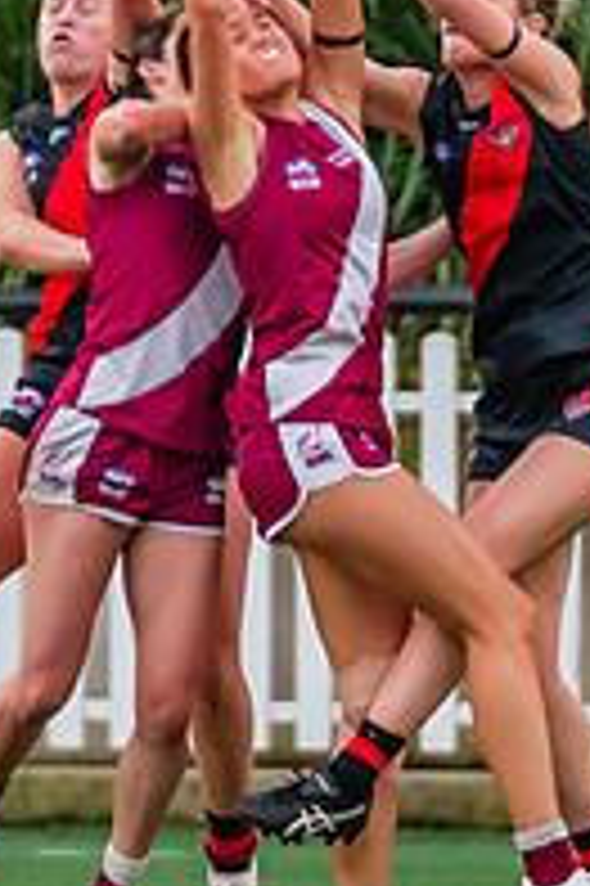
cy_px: 309
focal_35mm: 2608
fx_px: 64221
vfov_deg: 0.8
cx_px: 56
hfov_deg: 0.5
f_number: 4
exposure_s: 1/800
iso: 1250
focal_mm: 420
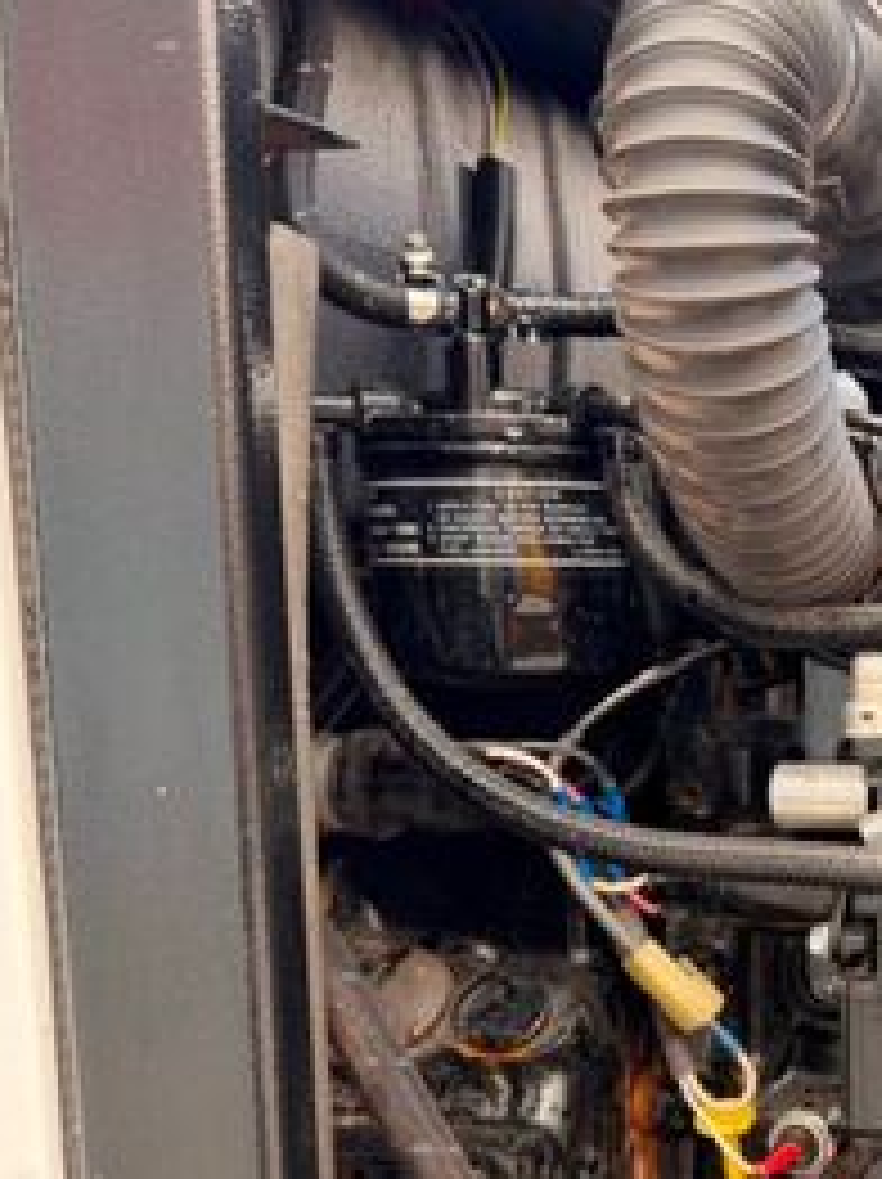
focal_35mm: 55
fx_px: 1872
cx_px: 1044
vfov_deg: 34.0
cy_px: 936
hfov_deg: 24.2
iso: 80
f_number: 1.78
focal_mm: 6.76
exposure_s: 1/179
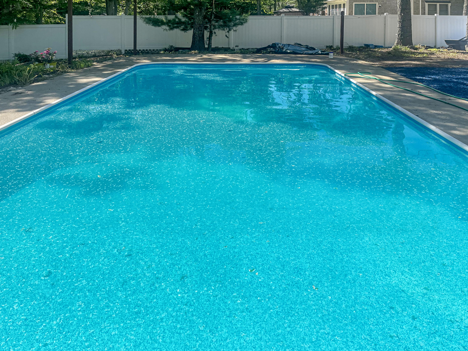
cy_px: 176
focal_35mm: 25
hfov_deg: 69.4
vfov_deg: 54.9
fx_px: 338
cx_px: 234
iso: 32
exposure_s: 1/2717
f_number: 1.6
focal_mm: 5.1
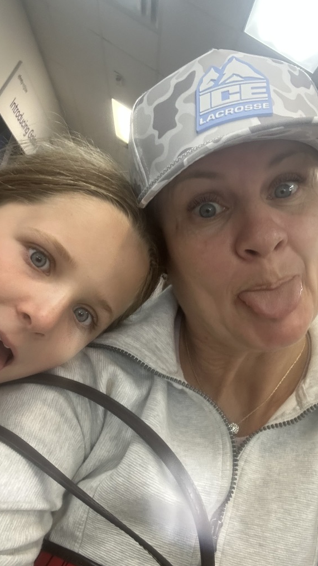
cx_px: 145
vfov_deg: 59.5
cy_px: 281
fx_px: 495
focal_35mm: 33
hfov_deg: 35.6
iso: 160
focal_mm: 2.69
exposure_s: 1/60
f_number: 1.9
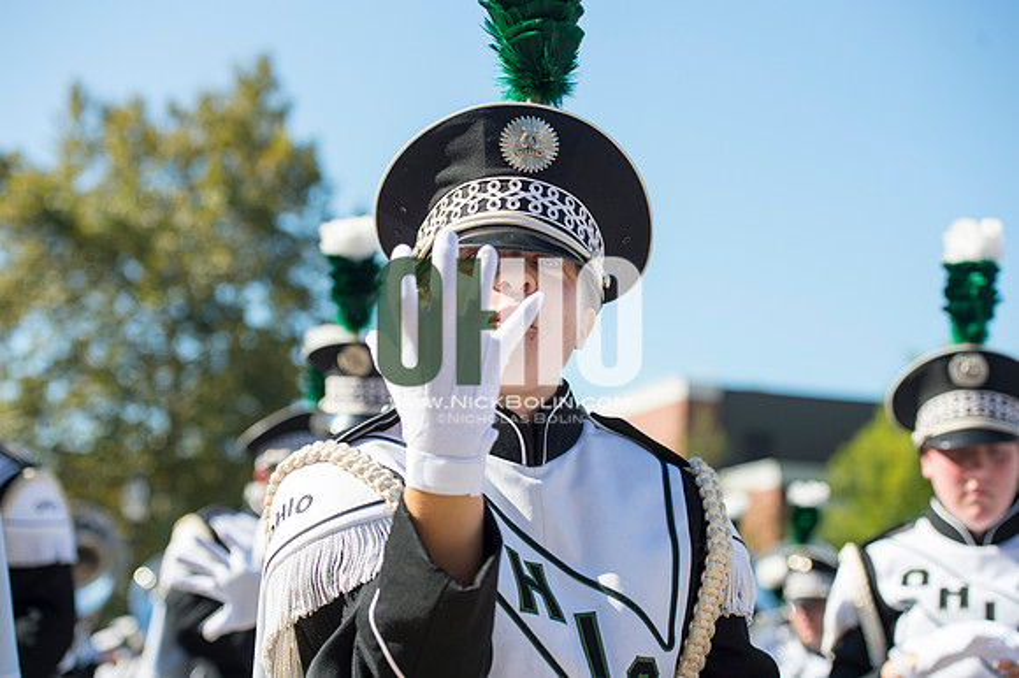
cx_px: 510
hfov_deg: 27.0
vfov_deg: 18.2
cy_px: 339
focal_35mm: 75
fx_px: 2122
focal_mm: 75
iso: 200
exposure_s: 1/1000
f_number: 4.5
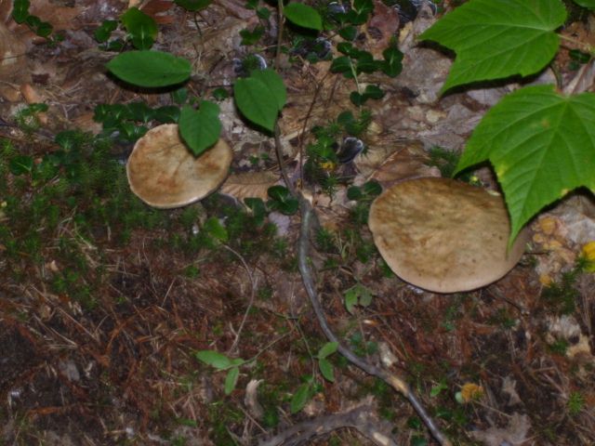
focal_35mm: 111
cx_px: 298
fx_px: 1908
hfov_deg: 17.7
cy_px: 223
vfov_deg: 13.3
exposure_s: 1/90
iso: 125
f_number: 4.6
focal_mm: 18
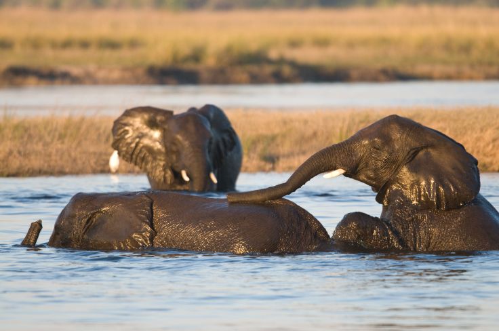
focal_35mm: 750
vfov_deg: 1.8
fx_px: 10378
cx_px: 250
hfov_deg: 2.8
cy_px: 166
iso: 500
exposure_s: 1/800
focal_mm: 500
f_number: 4.5
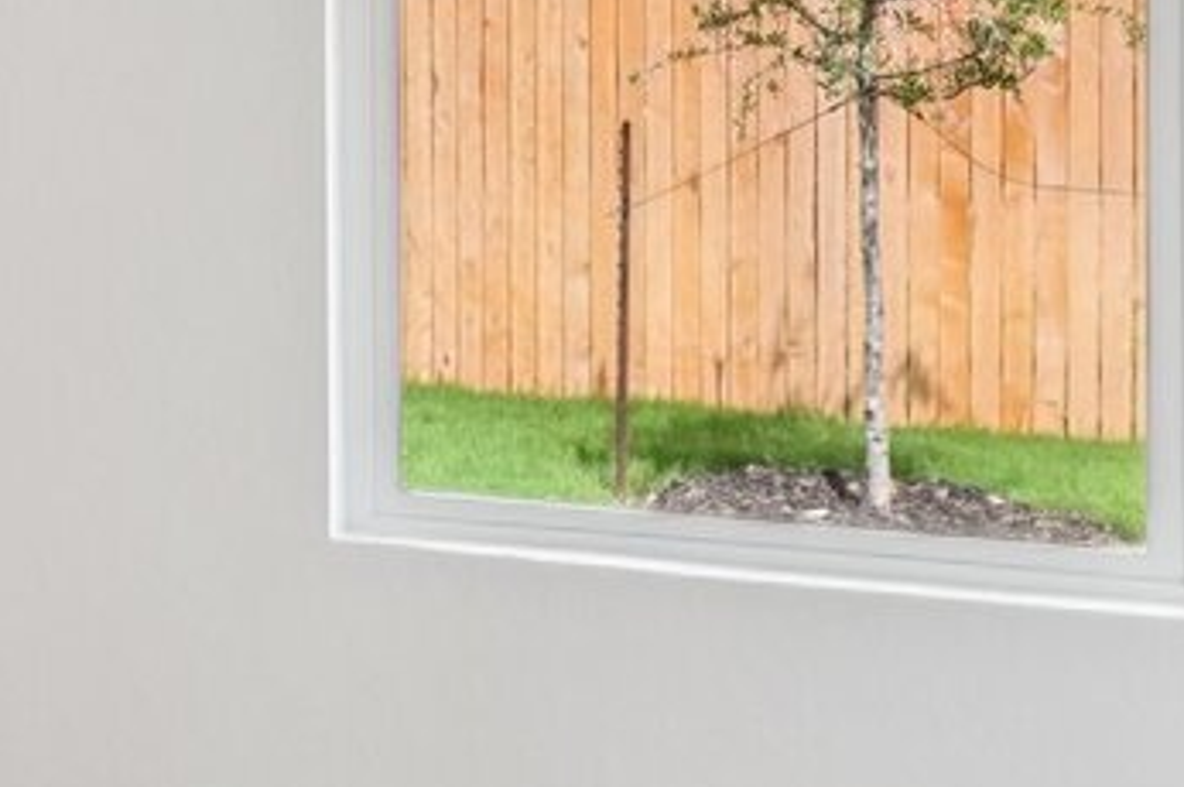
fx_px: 2464
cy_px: 58
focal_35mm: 75
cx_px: -763
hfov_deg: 21.1
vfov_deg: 17.8
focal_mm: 16
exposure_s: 1/30
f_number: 8
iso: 400
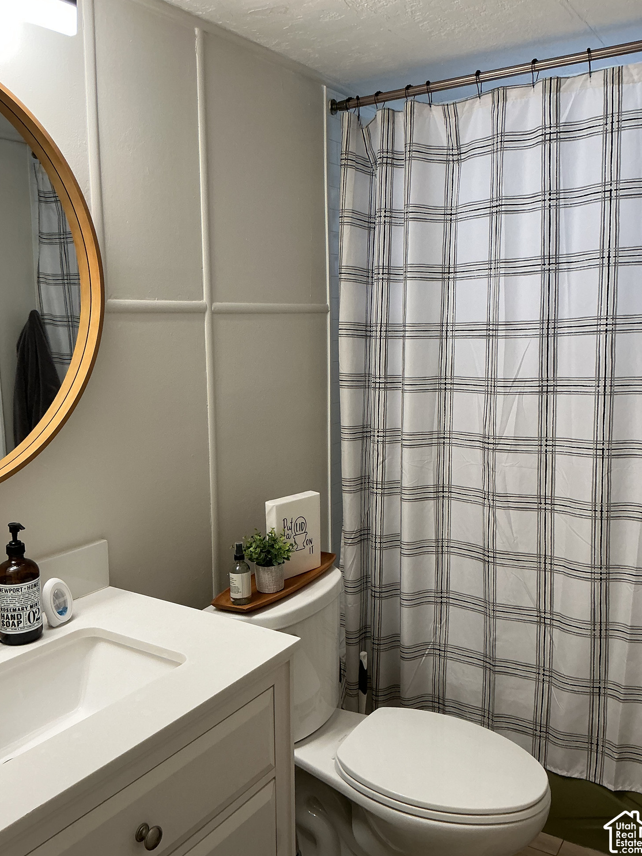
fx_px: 742
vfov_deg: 60.0
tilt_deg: -8.7
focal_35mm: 30
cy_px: 424
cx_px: 326
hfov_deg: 46.8
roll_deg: +0.6
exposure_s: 1/60
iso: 64
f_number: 1.8
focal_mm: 3
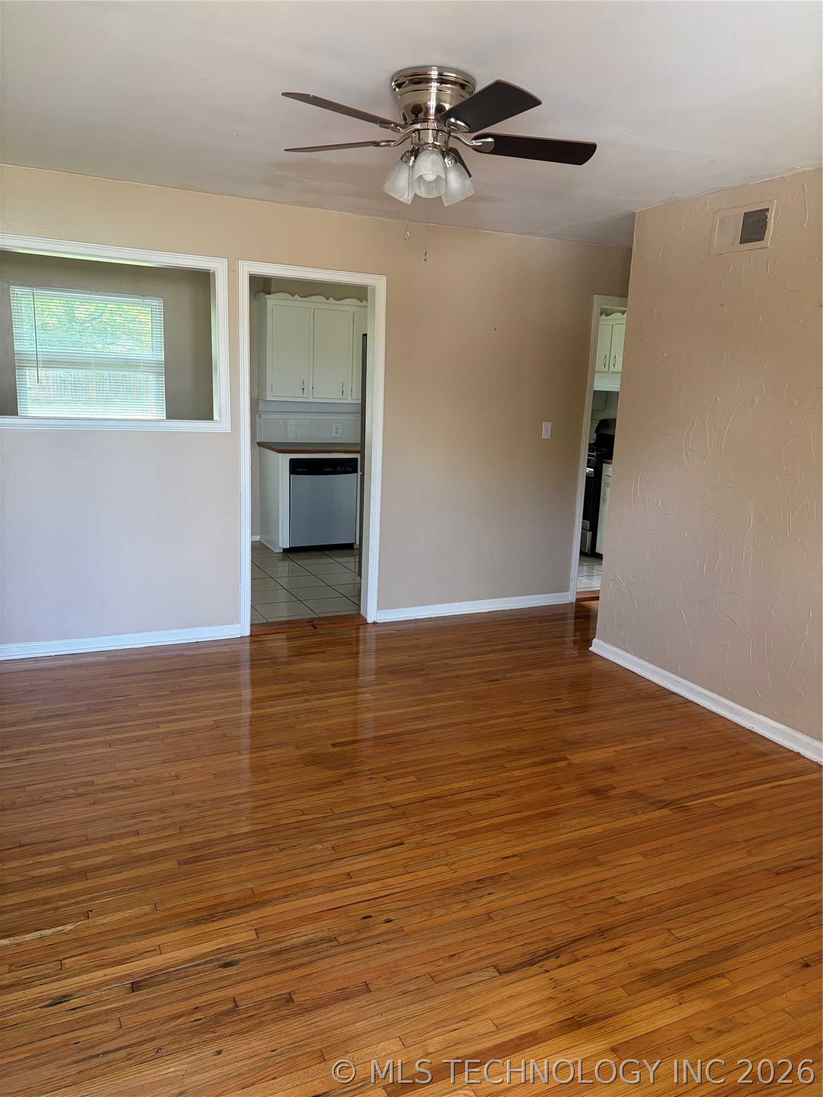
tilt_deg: -11.4
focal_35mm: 26
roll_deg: -2.5
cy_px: 548
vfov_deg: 67.3
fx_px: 824
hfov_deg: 53.1
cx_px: 412
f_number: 1.6
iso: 125
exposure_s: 1/85
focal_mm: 5.96
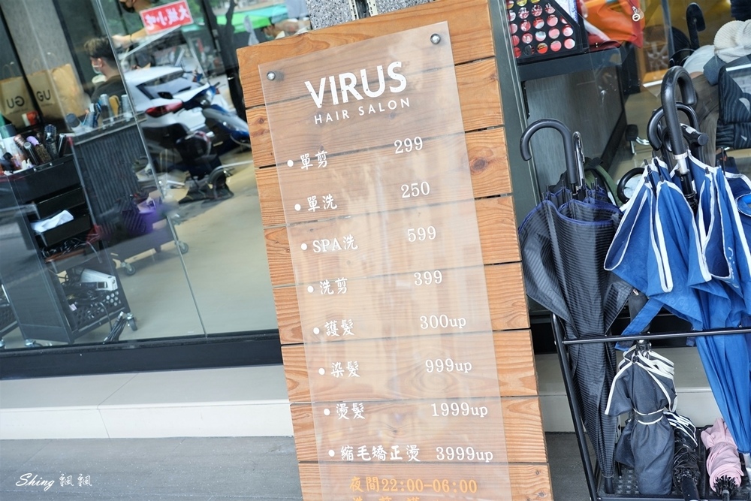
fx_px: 793
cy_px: 250
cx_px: 376
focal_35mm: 38
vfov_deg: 35.1
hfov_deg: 50.7
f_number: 5.6
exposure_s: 1/40
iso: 200
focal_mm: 38
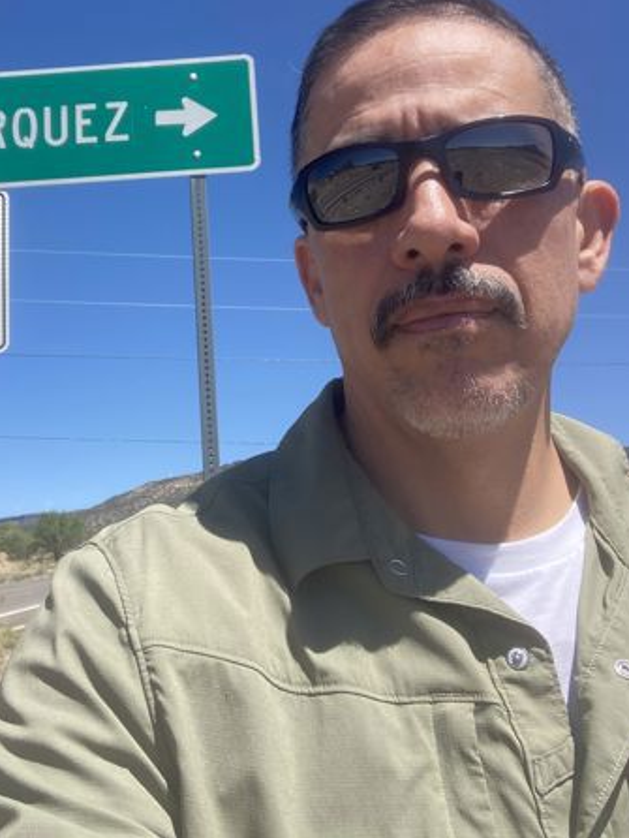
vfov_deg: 44.6
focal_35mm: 42
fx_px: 1017
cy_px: 338
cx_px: 227
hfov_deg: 34.2
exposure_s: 1/557
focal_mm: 2.87
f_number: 2.2
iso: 20
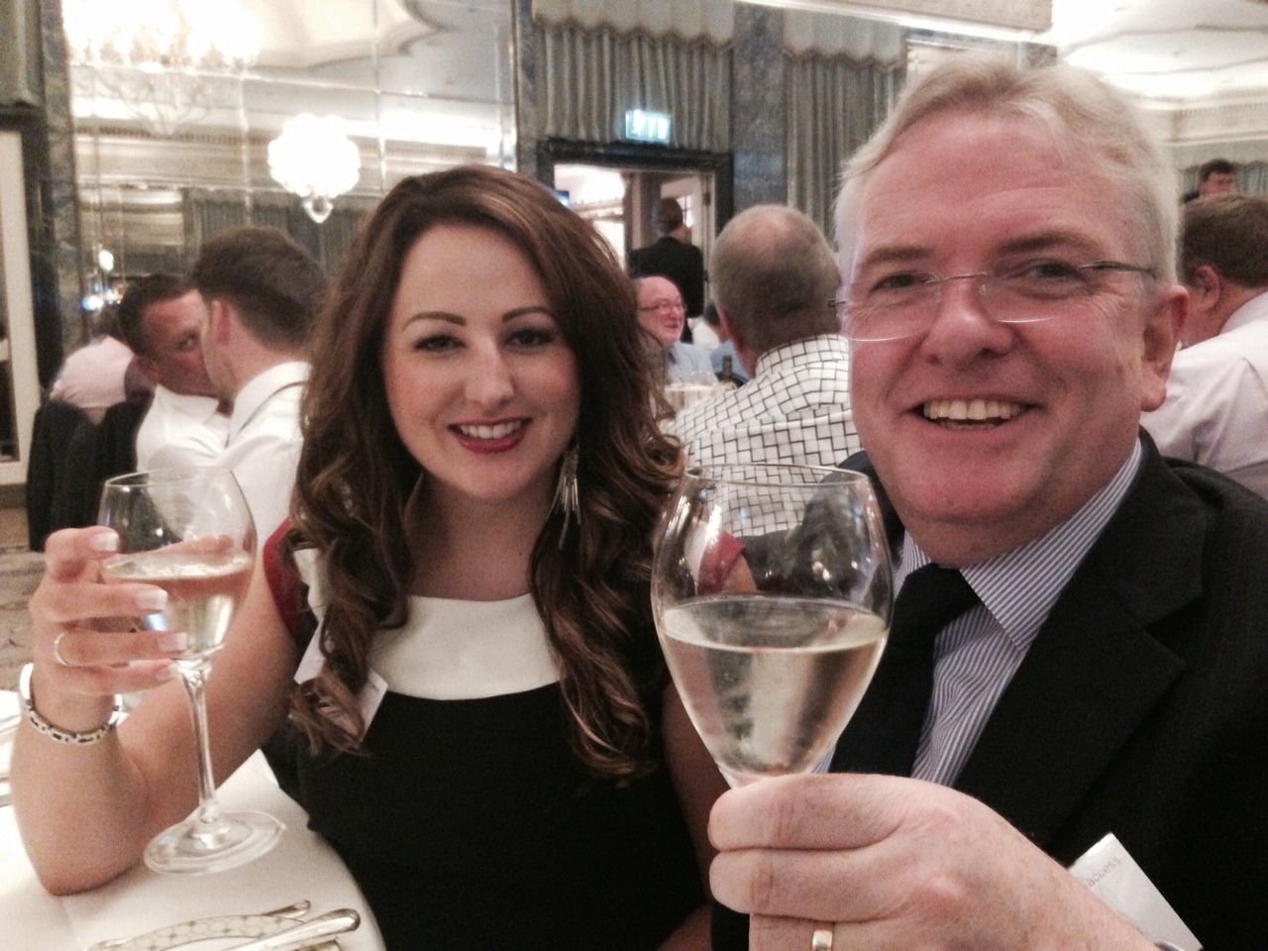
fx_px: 1209
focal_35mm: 33
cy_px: 476
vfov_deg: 42.9
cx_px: 634
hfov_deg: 55.4
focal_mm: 4.12
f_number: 2.4
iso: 800
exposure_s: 1/15
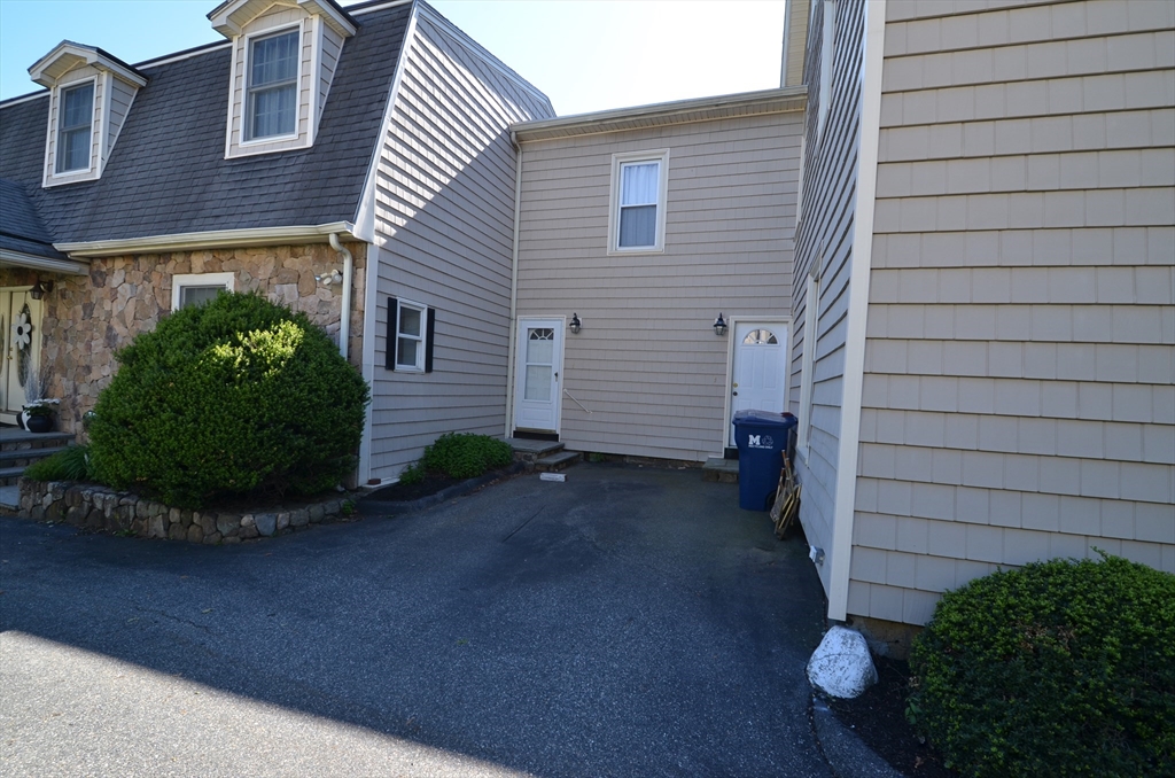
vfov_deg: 77.1
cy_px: 389
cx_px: 588
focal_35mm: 15
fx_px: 489
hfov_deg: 100.5
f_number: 6.3
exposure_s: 1/160
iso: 200
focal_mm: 10
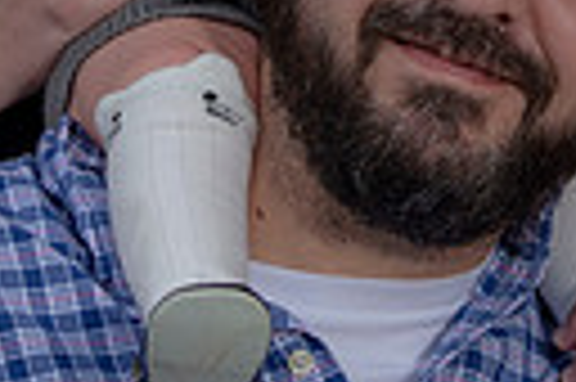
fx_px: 7606
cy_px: -364
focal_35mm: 476
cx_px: 423
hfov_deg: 4.3
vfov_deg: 2.9
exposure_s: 1/200
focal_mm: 105
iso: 160
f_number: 3.5
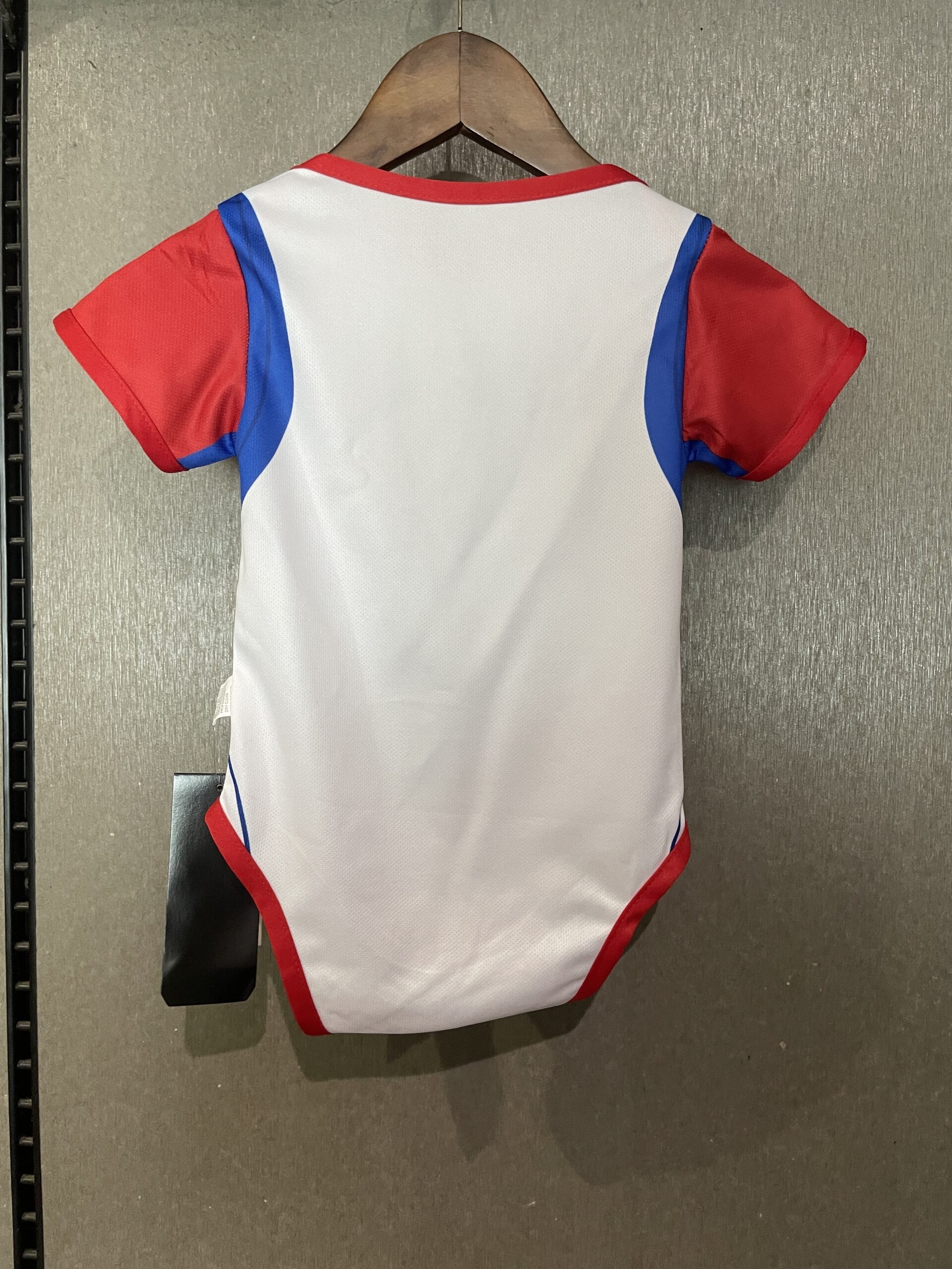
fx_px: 953
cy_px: 634
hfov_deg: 53.1
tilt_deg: -1.8
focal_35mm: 26
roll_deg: +0.5
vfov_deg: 67.3
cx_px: 476
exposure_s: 1/64
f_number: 1.6
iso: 125
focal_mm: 4.2
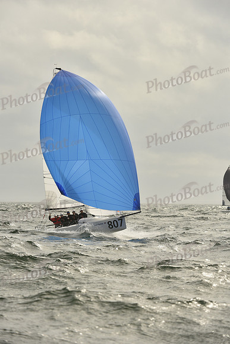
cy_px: 172
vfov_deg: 8.6
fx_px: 2298
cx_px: 115
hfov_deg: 5.7
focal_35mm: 240
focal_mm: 240
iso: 320
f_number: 9
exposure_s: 1/1600
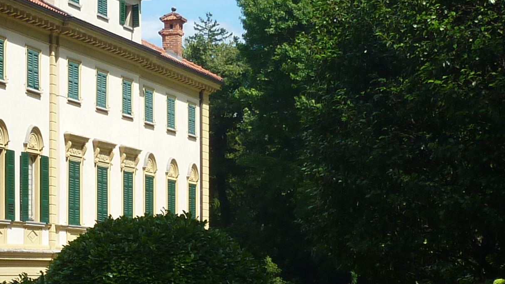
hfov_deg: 16.1
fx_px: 1754
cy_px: 187
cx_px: 33
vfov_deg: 9.3
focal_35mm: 131
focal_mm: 6.5
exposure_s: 1/500
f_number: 4.5
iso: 80
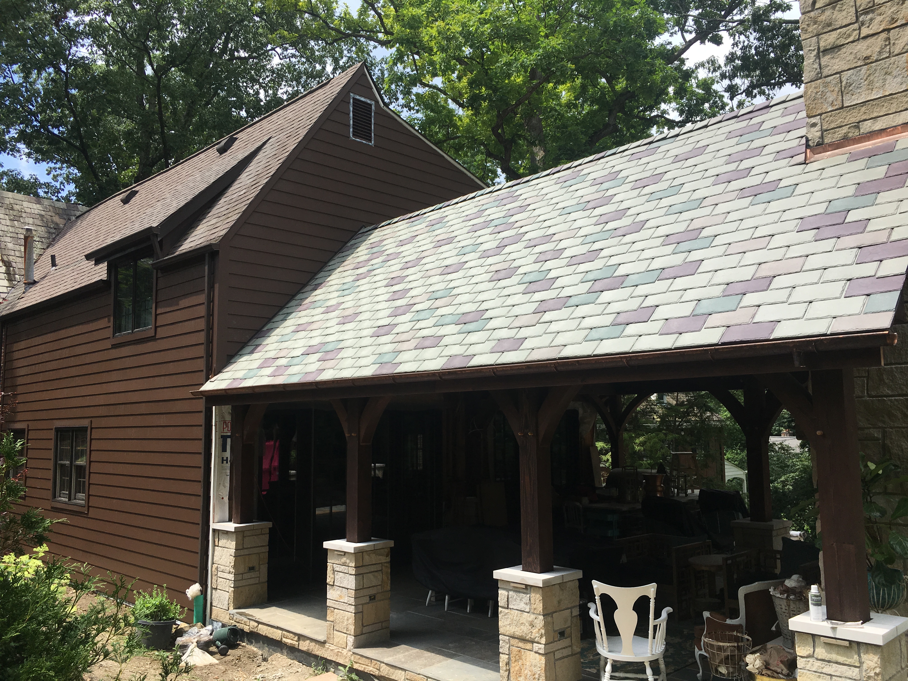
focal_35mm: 29
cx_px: 454
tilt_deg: +6.0
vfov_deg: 48.2
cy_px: 340
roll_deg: +1.1
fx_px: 761
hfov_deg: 61.7
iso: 25
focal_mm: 4.15
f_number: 2.2
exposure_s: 1/1054
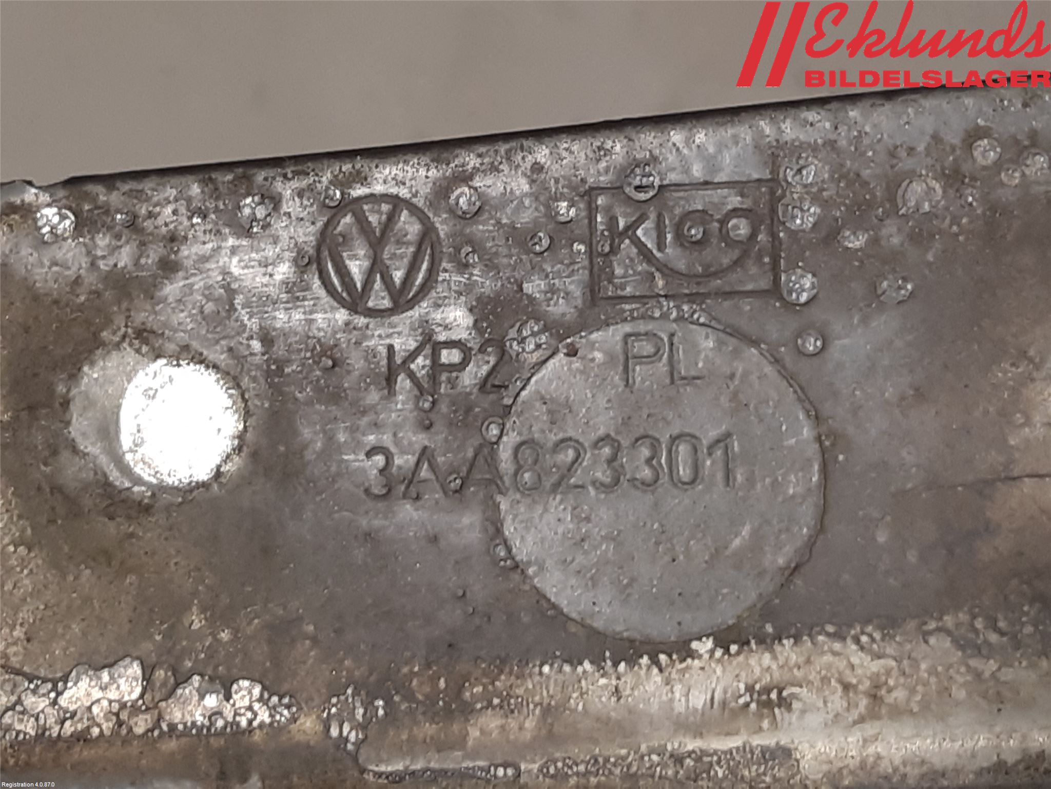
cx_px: 526
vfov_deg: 53.1
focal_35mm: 26
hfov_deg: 67.3
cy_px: 394
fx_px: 789
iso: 80
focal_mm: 3.93
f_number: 1.7
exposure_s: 1/50
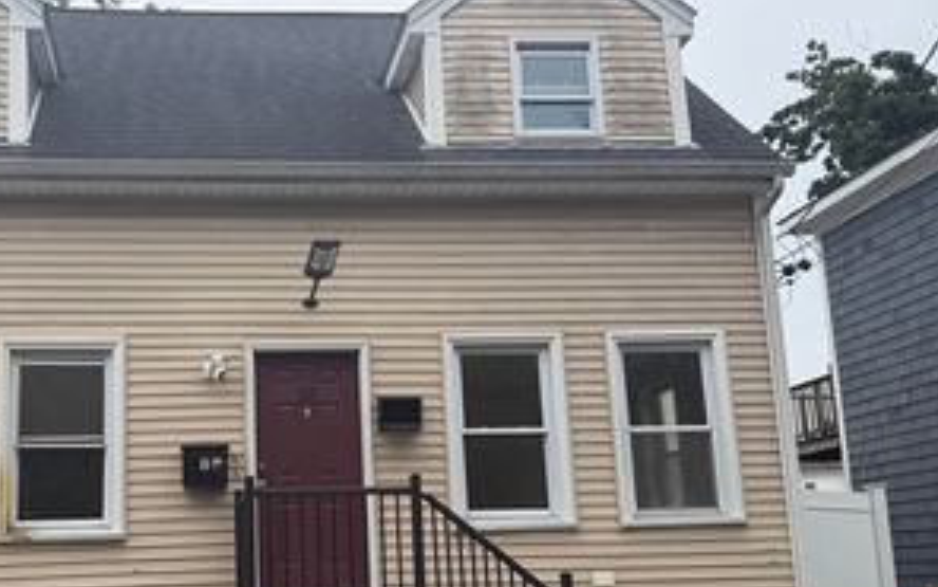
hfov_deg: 45.0
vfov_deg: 29.8
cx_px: 266
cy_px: 360
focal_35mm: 43
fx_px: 1099
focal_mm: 6.76
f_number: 1.78
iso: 80
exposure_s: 1/2370
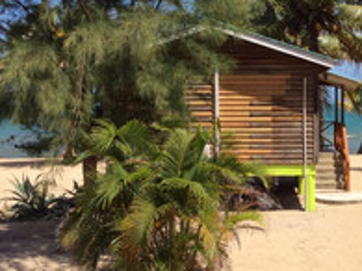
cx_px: 297
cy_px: 152
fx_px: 794
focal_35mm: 76
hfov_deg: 25.2
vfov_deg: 19.4
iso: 32
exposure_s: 1/1789
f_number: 2.4
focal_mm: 3.3
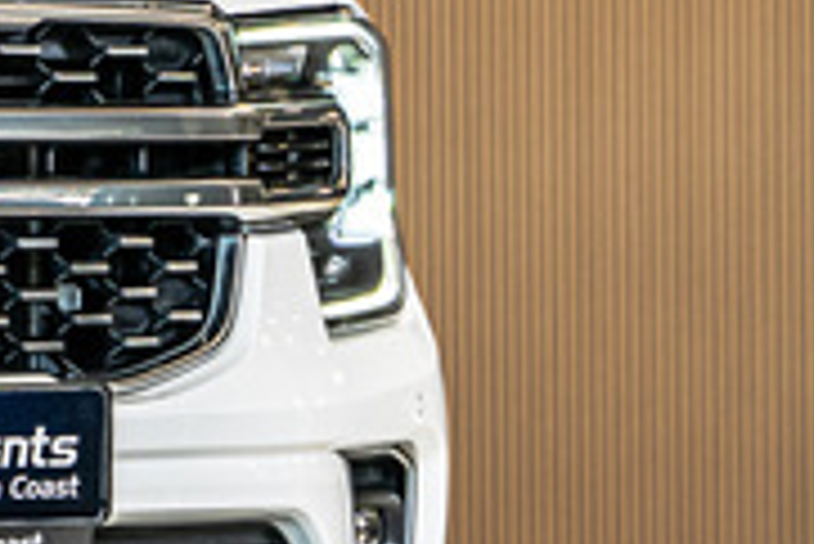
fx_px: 6902
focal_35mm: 305
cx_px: -1113
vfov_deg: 4.5
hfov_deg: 6.4
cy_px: 126
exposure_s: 1/125
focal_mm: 54
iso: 400
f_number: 4
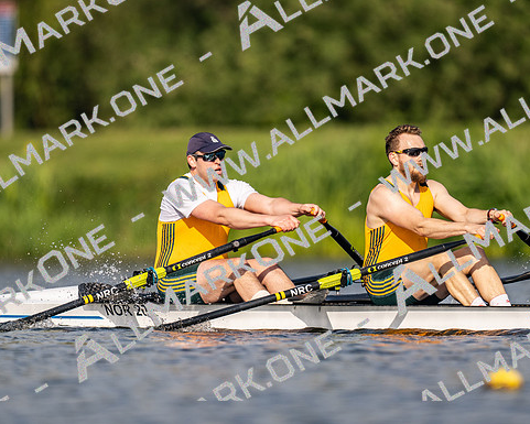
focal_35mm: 1019
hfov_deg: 1.9
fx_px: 15987
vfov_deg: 1.5
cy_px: 212
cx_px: 299
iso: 220
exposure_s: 1/2500
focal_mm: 600
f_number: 4
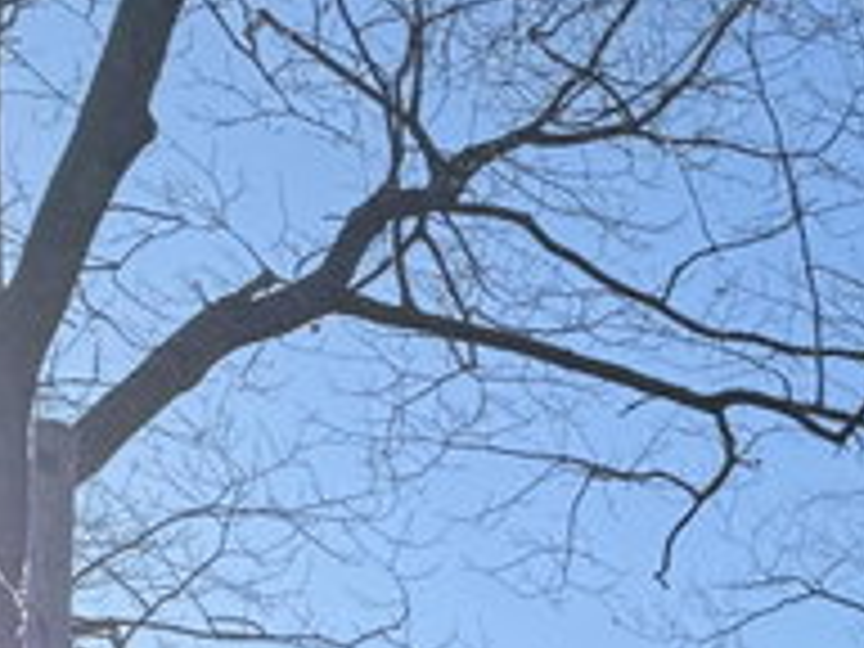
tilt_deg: +2.0
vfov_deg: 9.9
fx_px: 3195
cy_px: 1647
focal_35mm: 128
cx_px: 1971
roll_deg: -0.1
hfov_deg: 12.6
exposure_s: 1/3247
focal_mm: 6.76
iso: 80
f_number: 1.78
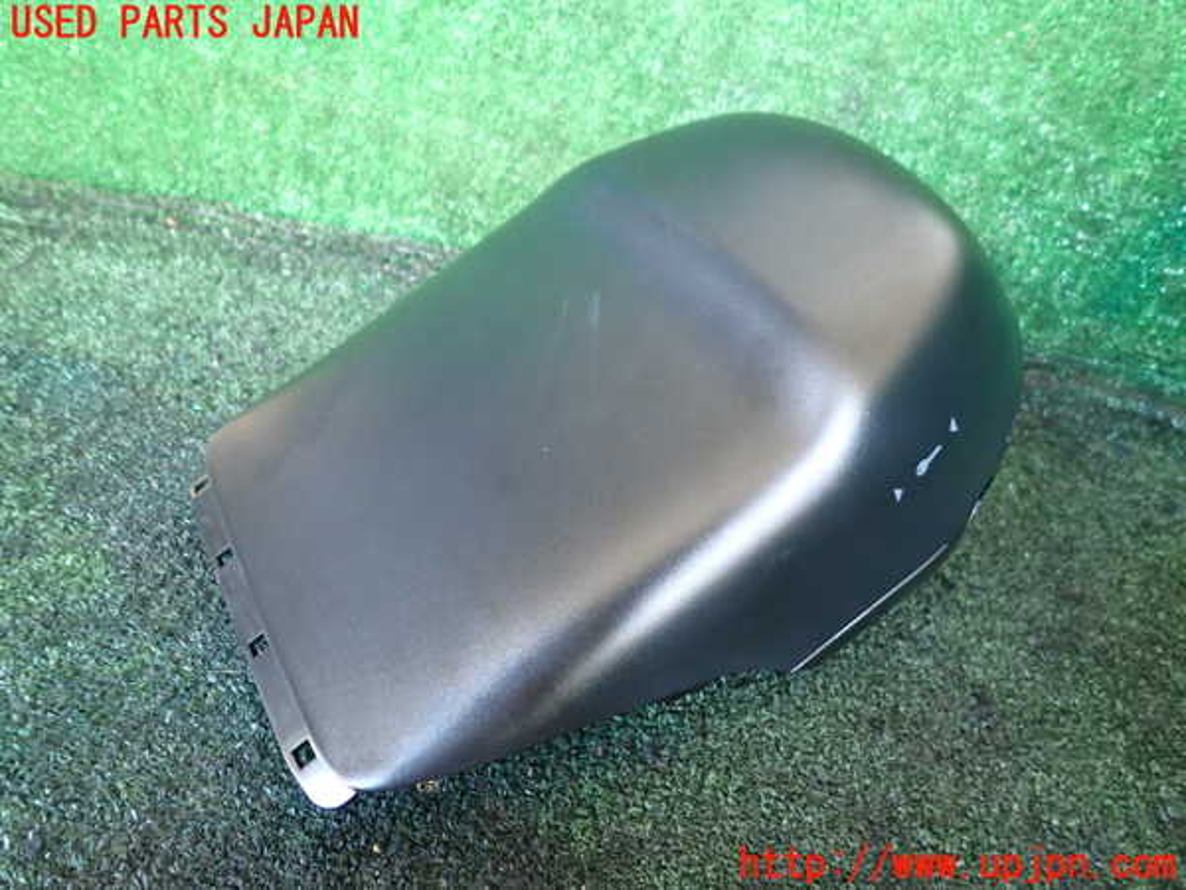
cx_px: 593
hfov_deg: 69.4
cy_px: 445
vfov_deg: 54.9
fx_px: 857
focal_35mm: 25
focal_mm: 4.5
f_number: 2
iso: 320
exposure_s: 1/30
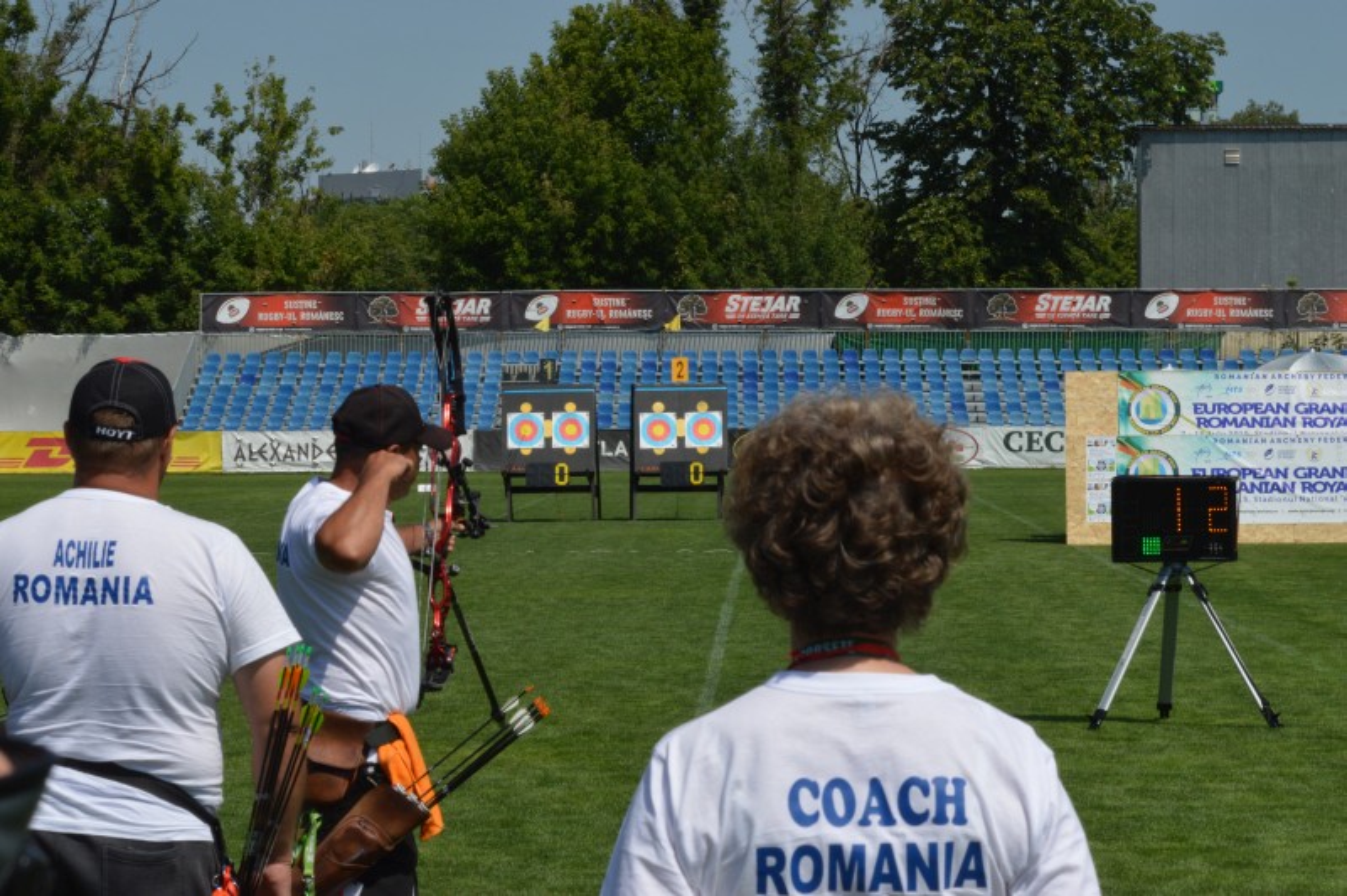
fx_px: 4374
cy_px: 448
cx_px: 674
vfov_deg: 11.7
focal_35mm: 117
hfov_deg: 17.5
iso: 400
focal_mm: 78
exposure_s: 1/250
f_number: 22
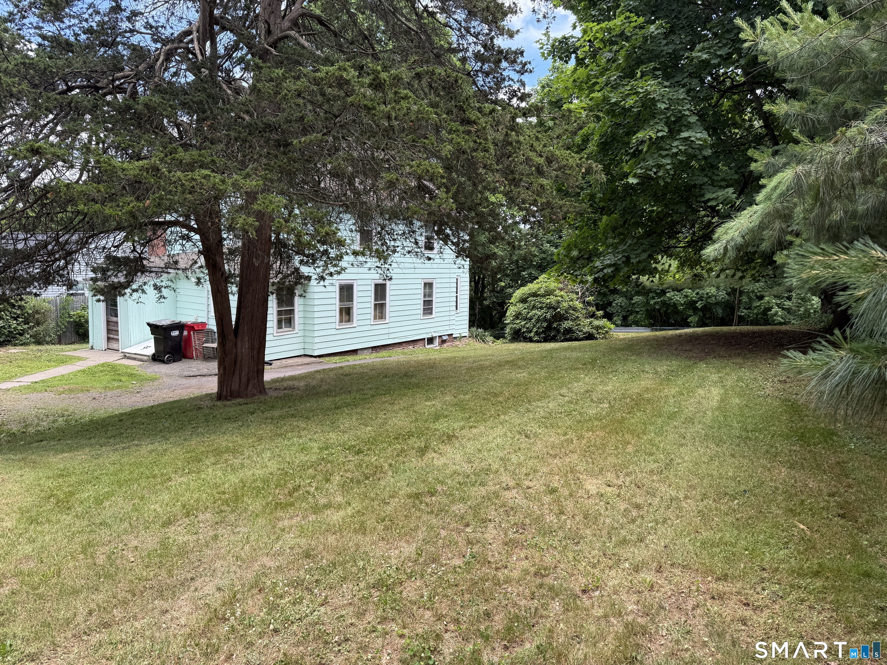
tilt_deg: -6.1
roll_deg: -1.2
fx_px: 615
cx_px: 444
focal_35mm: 24
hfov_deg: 71.6
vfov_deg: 56.8
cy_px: 332
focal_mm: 6.76
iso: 80
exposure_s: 1/598
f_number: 1.78
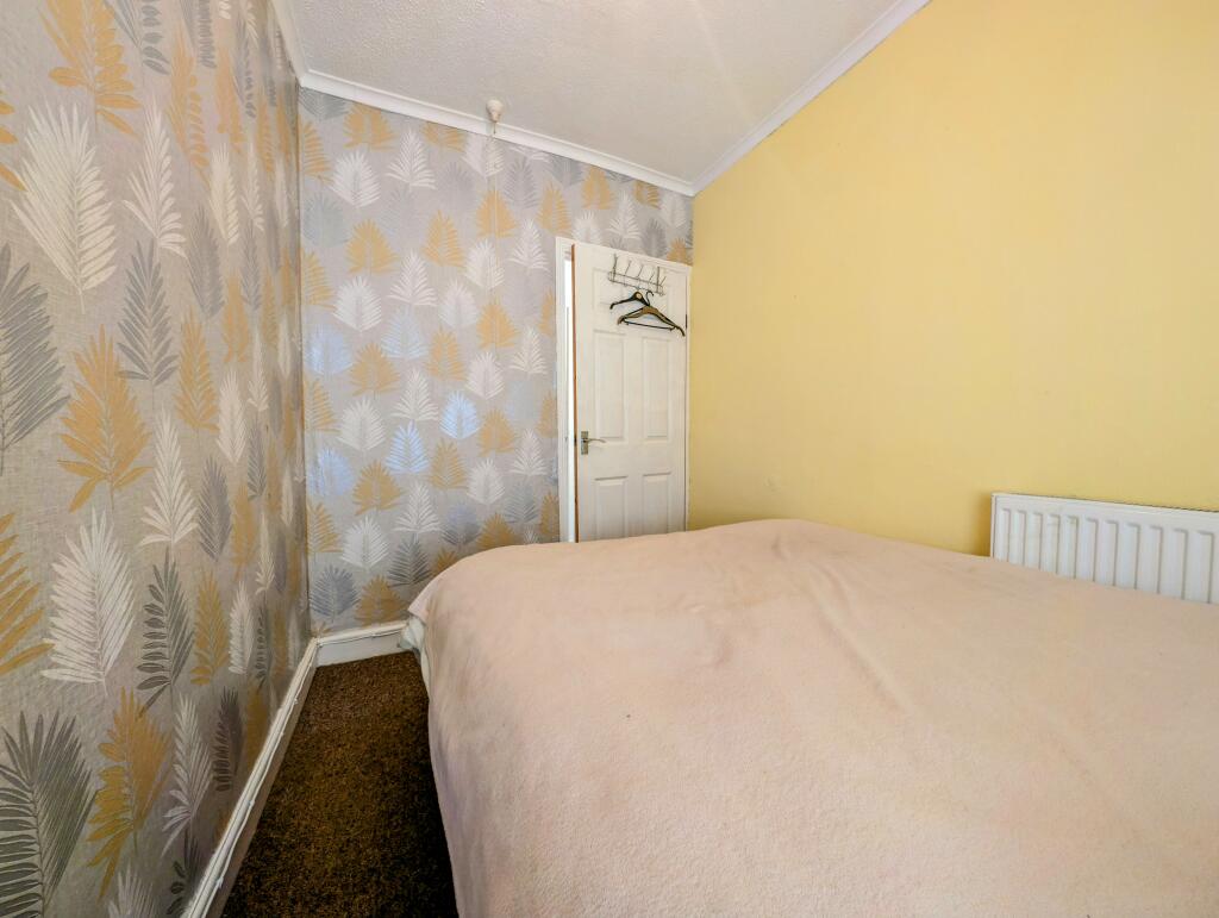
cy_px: 459
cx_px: 610
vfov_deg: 94.6
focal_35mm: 12
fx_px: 423
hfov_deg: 110.5
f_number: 1.95
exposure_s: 1/33.3
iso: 58
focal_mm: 2.23
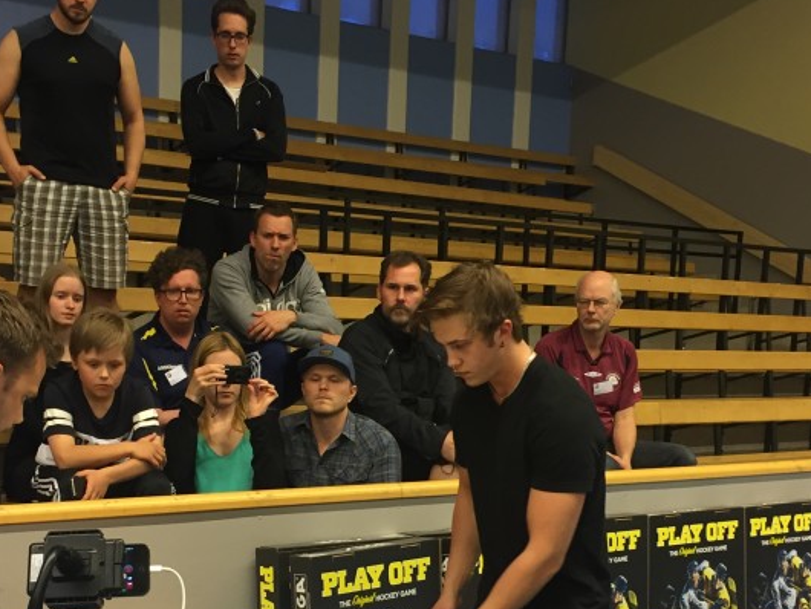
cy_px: 503
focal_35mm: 56
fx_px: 1313
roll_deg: -2.6
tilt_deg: -8.0
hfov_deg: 34.3
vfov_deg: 25.6
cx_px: 364
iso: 100
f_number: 2.2
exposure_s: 1/33
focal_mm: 4.15
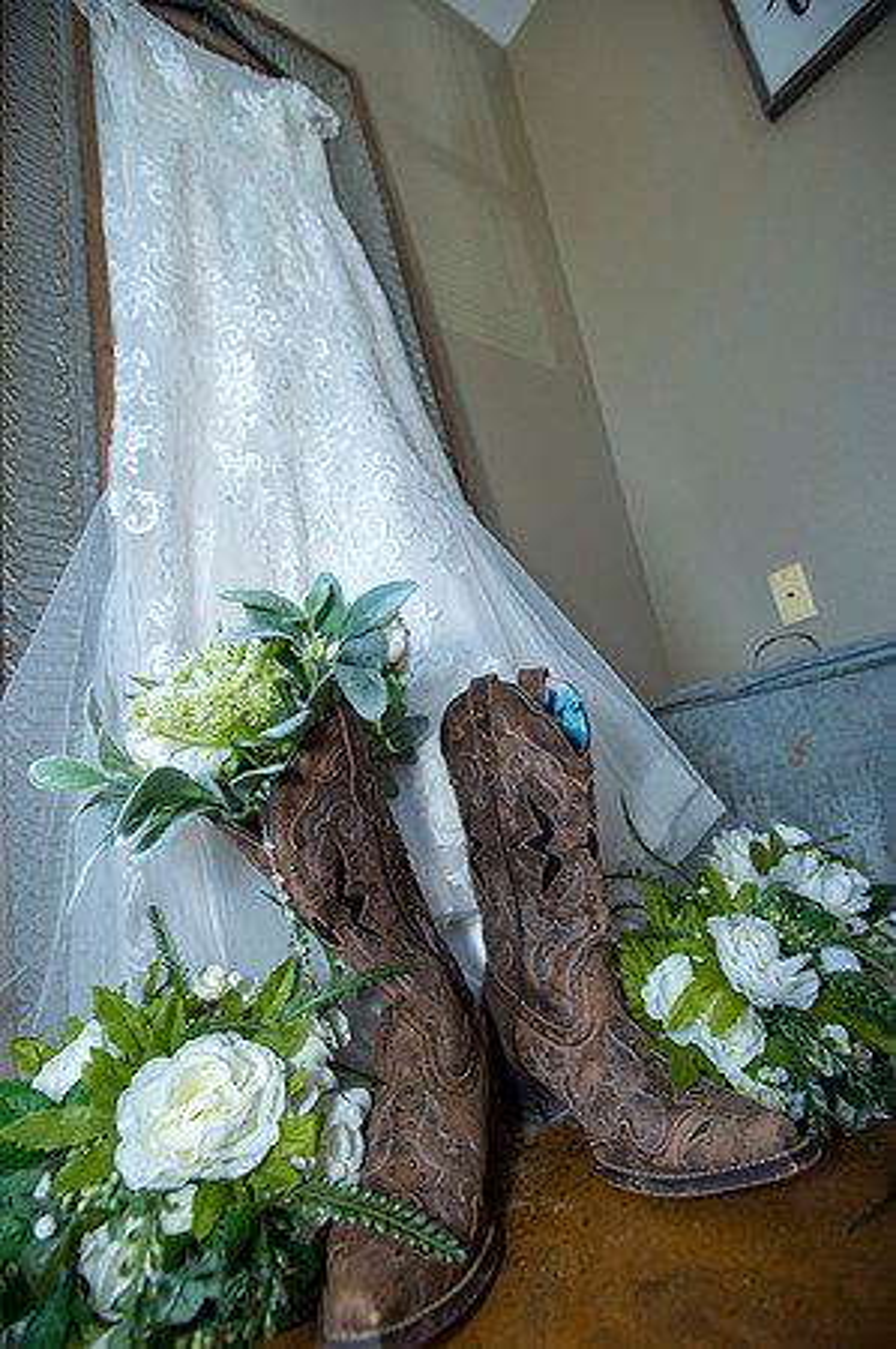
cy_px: 674
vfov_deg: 93.3
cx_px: 448
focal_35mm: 17
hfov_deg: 70.3
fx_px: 636
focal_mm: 17
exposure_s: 1/320
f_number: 4
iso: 1250
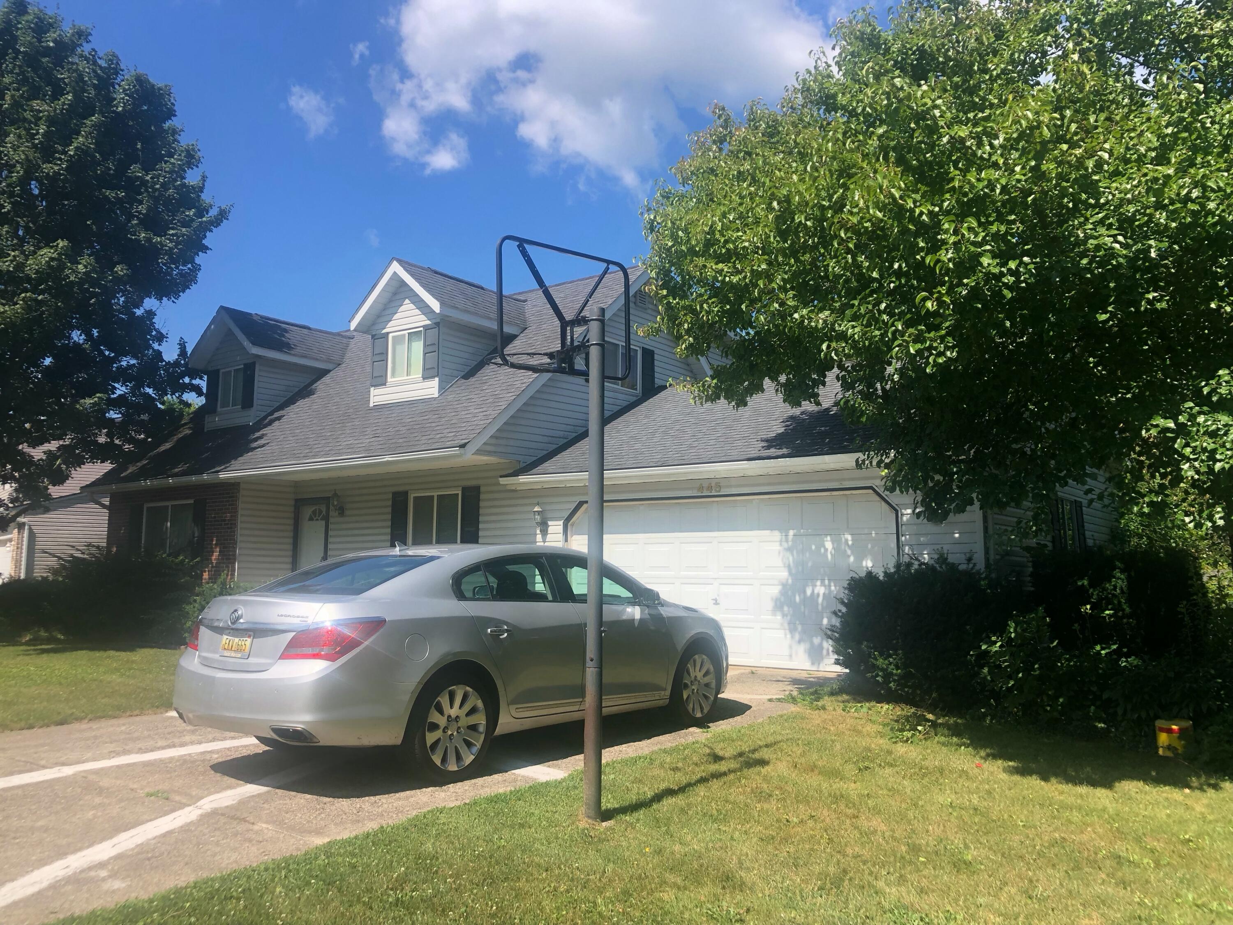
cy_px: 462
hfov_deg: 63.4
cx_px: 616
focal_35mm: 28
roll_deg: +0.6
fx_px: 997
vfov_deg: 49.7
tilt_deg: +6.8
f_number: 1.8
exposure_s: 1/1372
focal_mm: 3.99
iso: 20
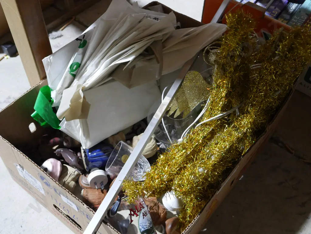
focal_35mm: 42
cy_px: 117
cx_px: 156
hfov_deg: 44.8
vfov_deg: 34.4
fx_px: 378
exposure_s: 1/60
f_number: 5
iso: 2000
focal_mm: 21
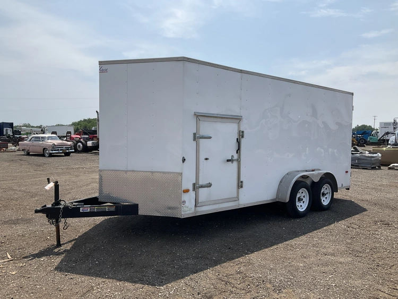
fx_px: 334
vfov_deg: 48.3
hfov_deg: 61.6
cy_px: 150
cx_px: 199
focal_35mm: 29
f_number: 1.8
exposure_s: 1/2801
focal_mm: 3
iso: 25
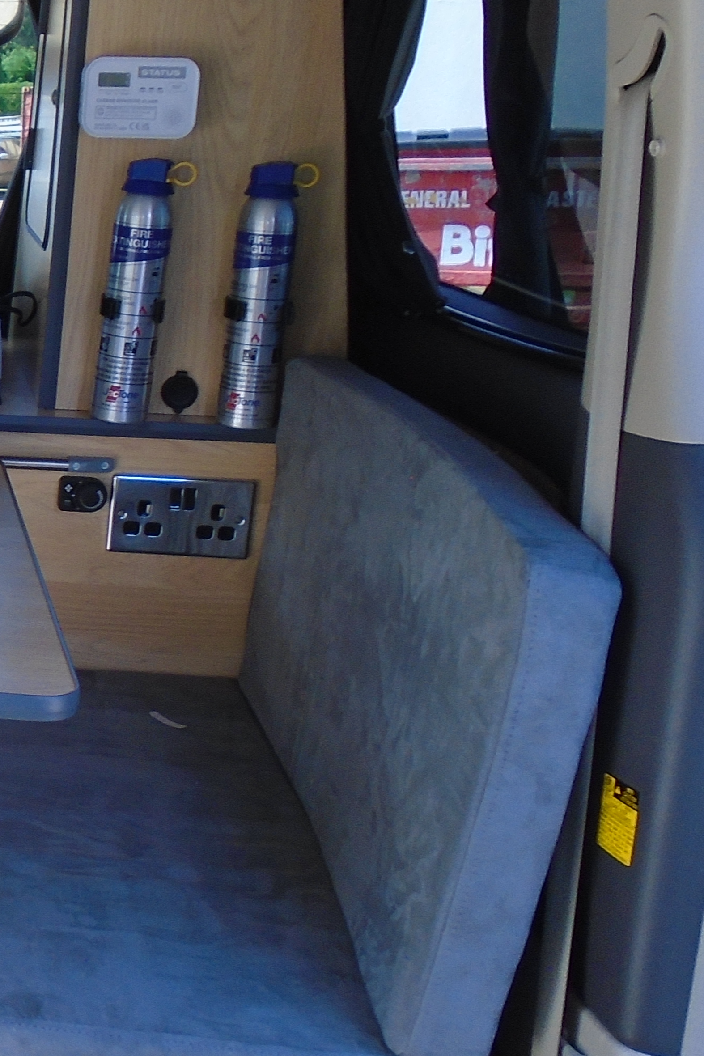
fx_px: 1731
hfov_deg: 19.4
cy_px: 550
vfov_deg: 33.9
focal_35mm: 59
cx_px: -413
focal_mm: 4.6
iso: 100
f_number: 3.2
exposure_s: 1/80
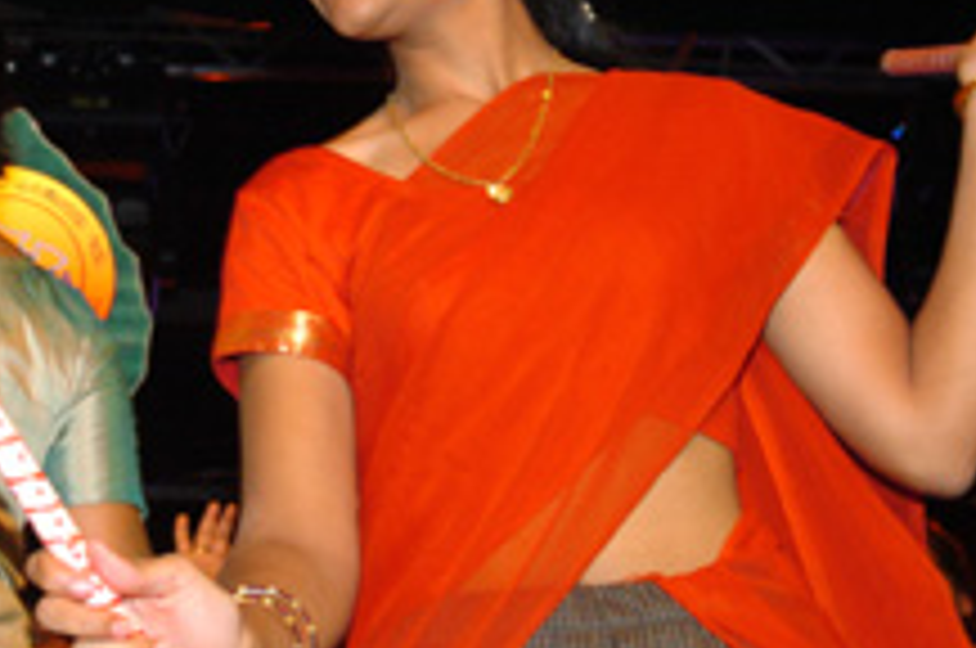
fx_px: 2582
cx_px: 319
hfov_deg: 21.3
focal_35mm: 95
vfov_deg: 14.2
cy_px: 106
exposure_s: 1/200
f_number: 4
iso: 400
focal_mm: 23
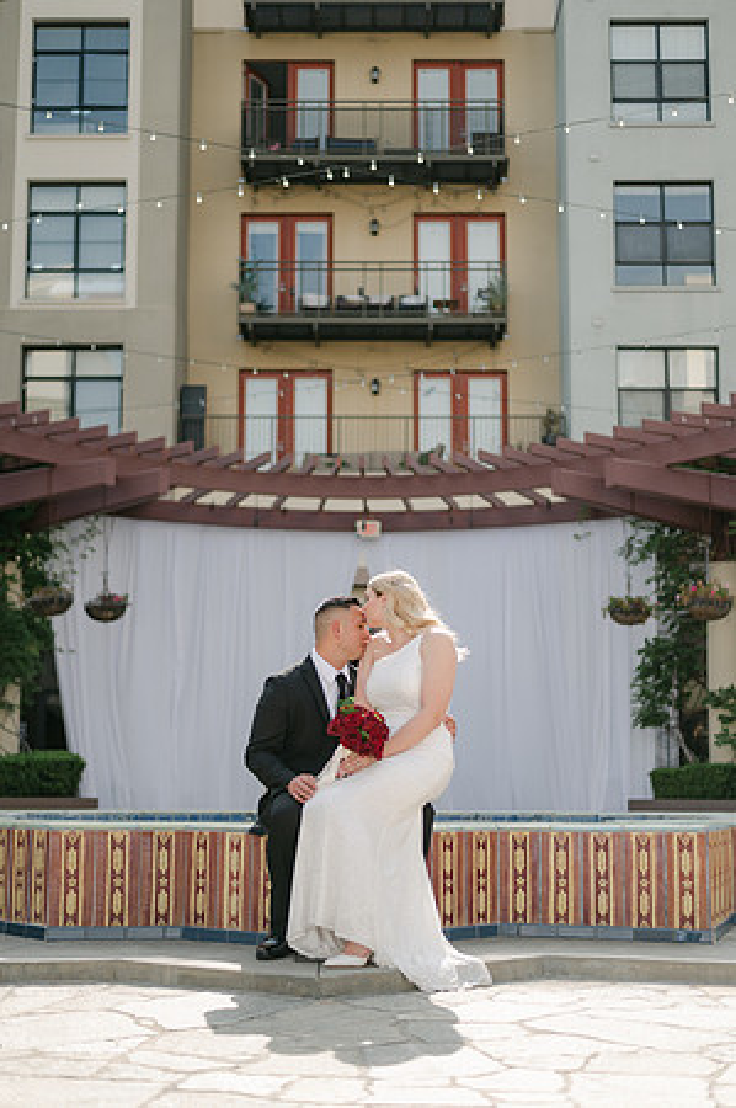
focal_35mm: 50
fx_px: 1537
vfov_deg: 39.6
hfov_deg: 26.9
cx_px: 368
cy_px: 554
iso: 100
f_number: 2
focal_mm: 50
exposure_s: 1/2500
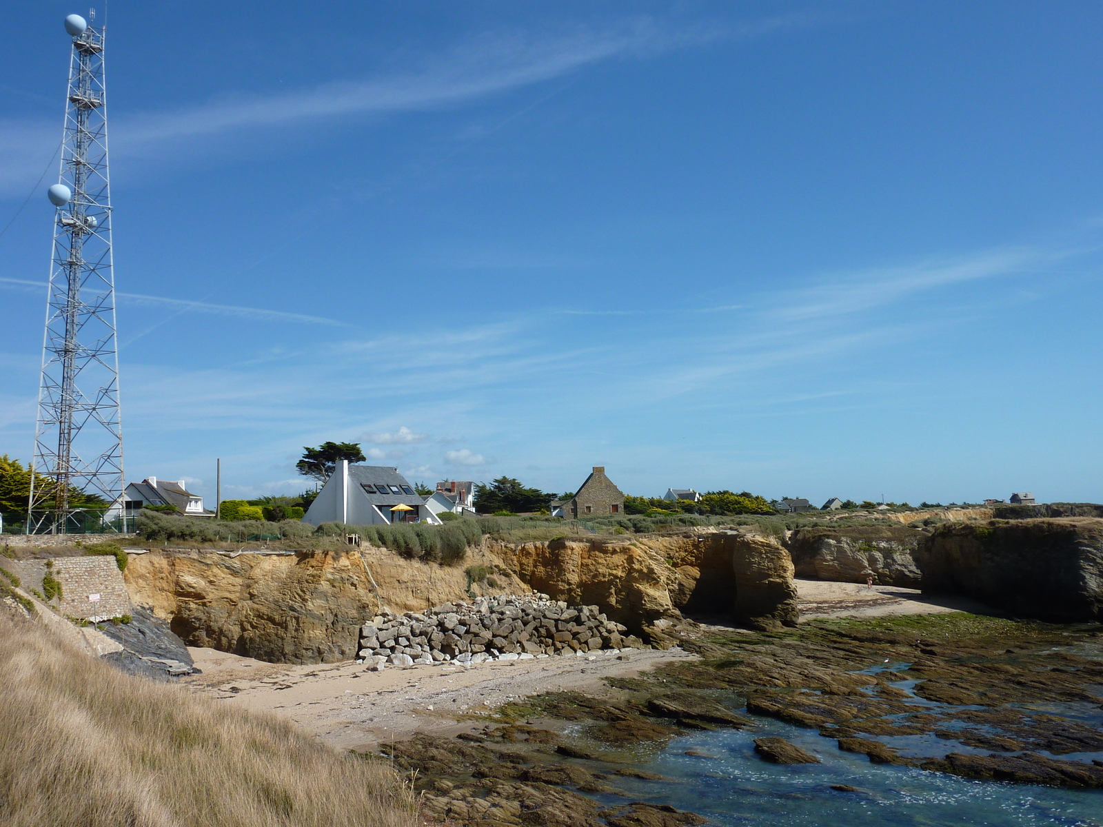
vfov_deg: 46.8
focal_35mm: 30
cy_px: 414
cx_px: 552
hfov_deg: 60.0
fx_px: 956
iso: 80
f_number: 5.6
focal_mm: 5
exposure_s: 1/500
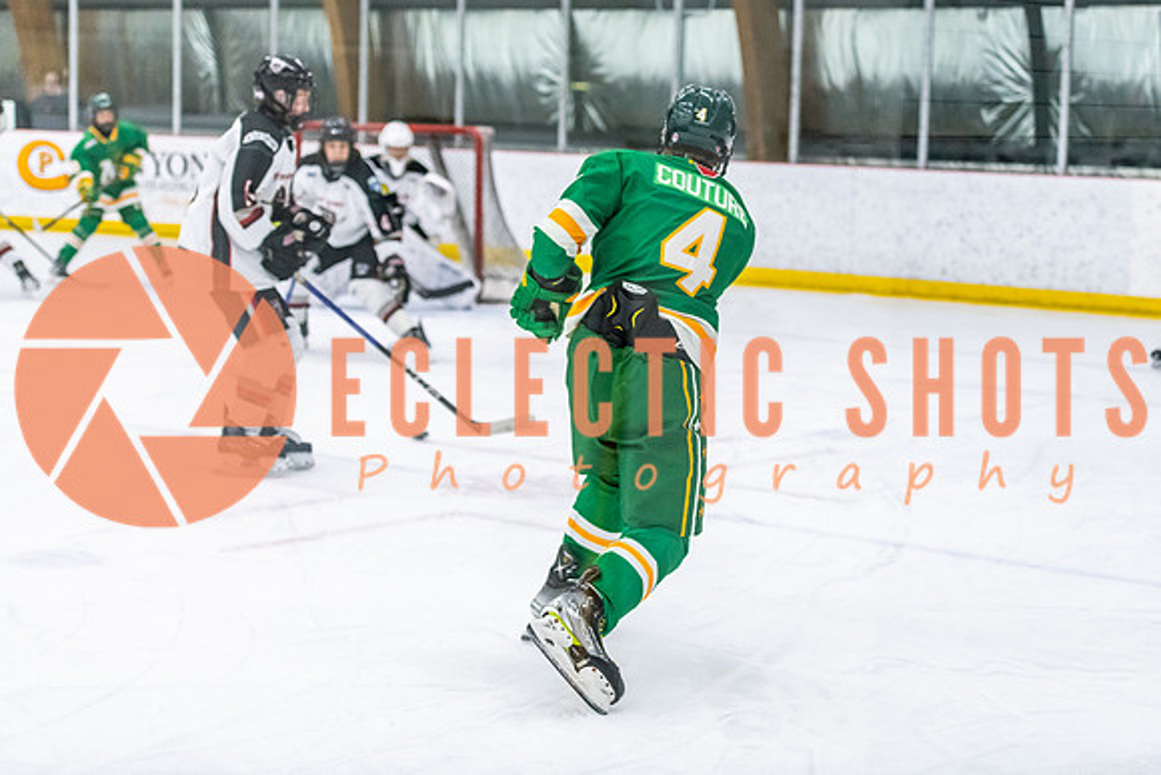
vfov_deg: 17.9
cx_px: 631
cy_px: 354
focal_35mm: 76
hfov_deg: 26.6
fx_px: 2455
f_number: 2.8
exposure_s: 1/800
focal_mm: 70
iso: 4000
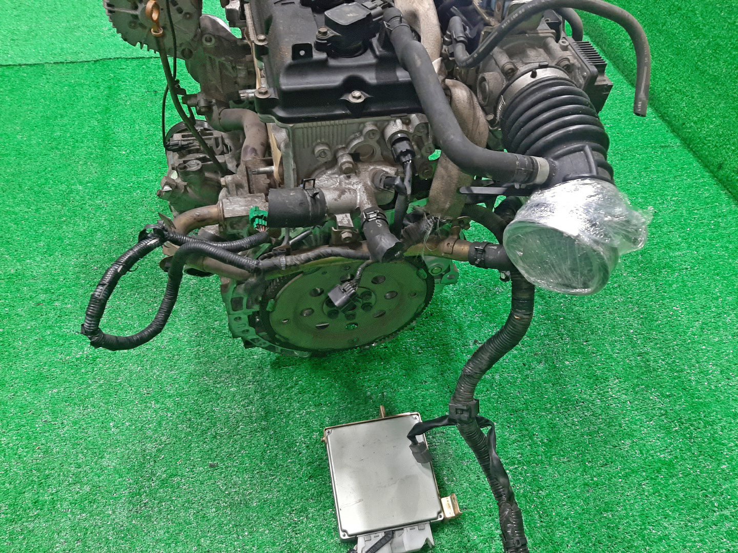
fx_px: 554
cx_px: 369
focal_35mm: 26
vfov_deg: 53.1
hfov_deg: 67.3
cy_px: 276
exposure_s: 1/50
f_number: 1.7
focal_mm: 3.93
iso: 176
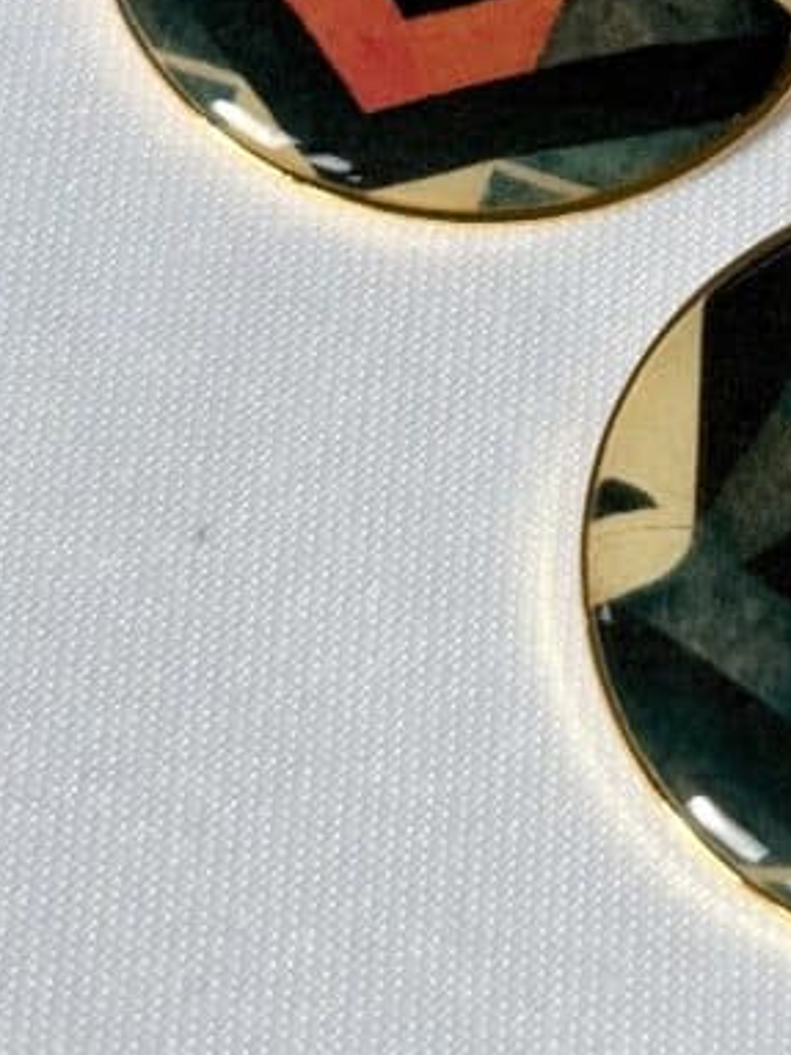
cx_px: 802
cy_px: 47
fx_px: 4237
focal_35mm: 139
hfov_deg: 10.6
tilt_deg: -61.4
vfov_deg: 14.0
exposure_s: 1/946
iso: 32
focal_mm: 5.96
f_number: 1.6
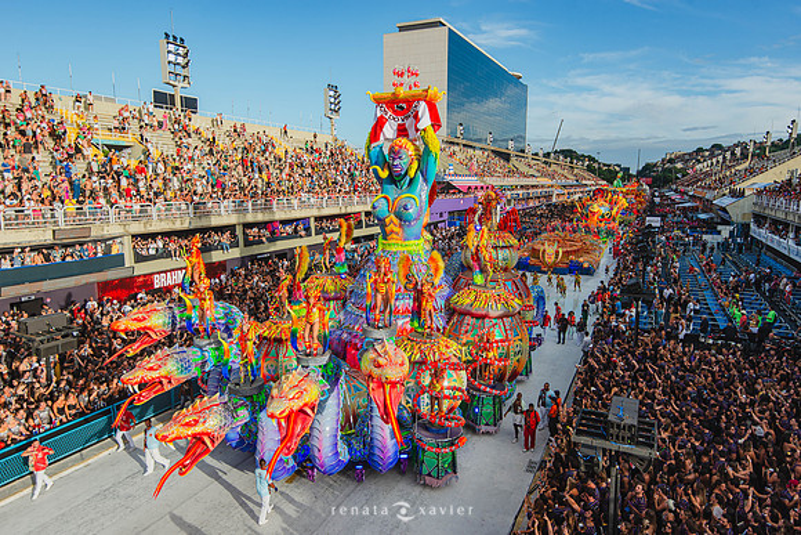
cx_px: 400
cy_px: 268
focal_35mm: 24
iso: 200
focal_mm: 24
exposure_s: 1/1000
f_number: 4
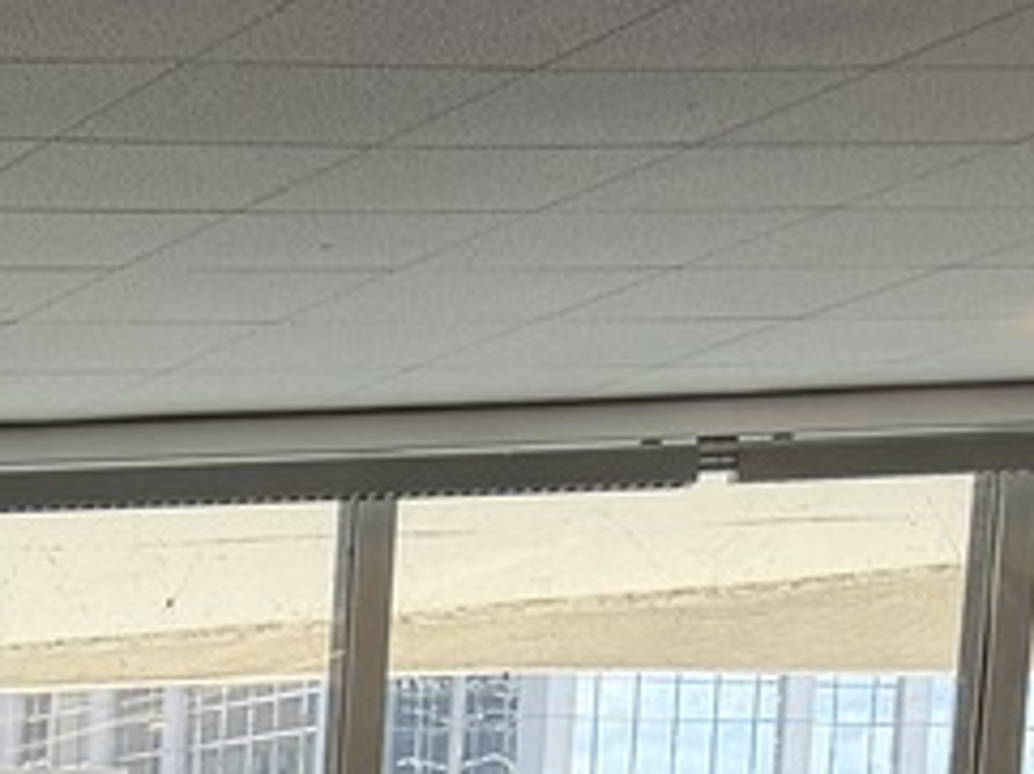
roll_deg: +1.4
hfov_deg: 11.7
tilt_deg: -8.8
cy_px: 1813
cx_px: -1316
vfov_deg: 9.3
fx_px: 4267
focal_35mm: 143
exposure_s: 1/236
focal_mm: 6.76
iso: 64
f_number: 1.78
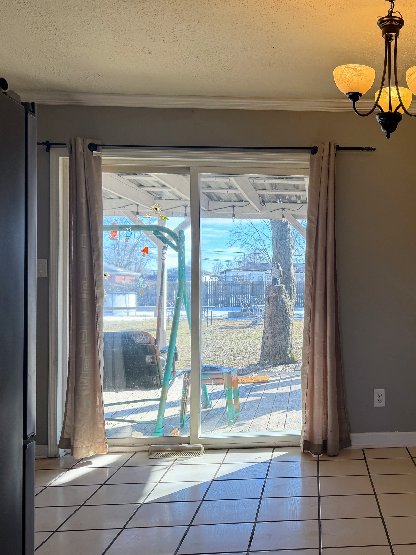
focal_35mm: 34
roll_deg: -0.7
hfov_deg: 39.2
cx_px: 363
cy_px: 284
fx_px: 545
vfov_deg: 54.0
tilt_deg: -0.6
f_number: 1.78
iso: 80
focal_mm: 6.76
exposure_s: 1/258
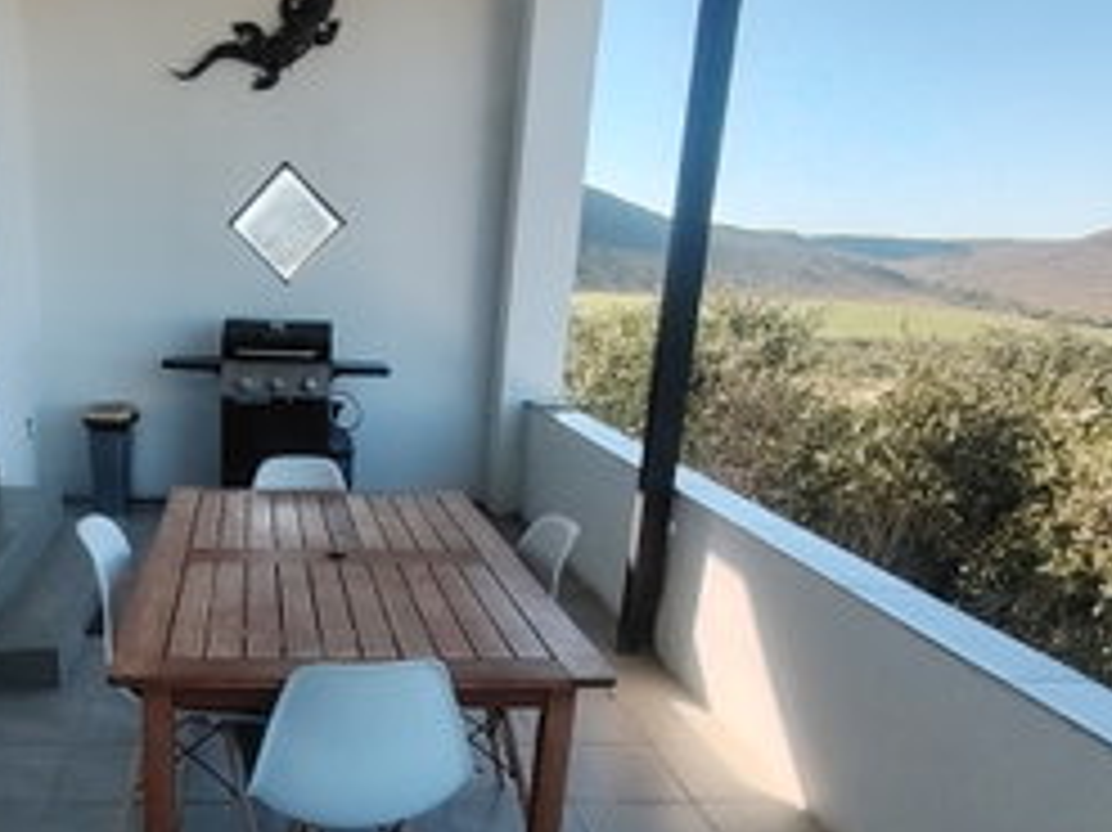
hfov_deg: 53.7
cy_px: 612
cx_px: 329
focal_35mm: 33
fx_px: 1060
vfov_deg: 41.8
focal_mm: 1.42
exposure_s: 1/860
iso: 100
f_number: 2.2
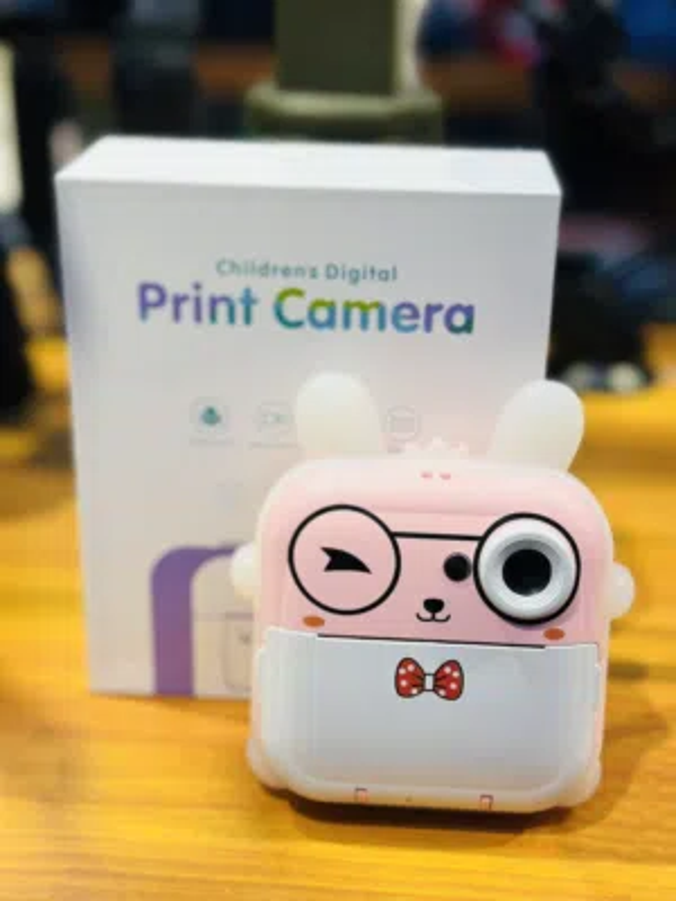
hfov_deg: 30.3
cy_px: 450
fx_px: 1250
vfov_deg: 39.7
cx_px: 338
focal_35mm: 48
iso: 80
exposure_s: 1/1185
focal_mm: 6.86
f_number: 1.78
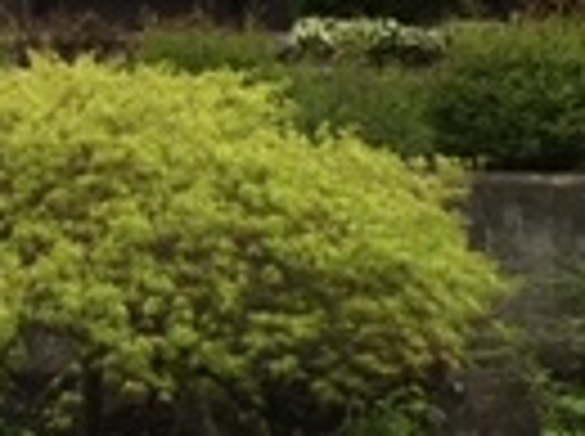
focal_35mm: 143
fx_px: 2412
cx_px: -234
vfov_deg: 10.1
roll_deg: +0.2
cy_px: -180
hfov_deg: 13.2
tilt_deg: +8.1
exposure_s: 1/674
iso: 25
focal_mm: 4.15
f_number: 2.2
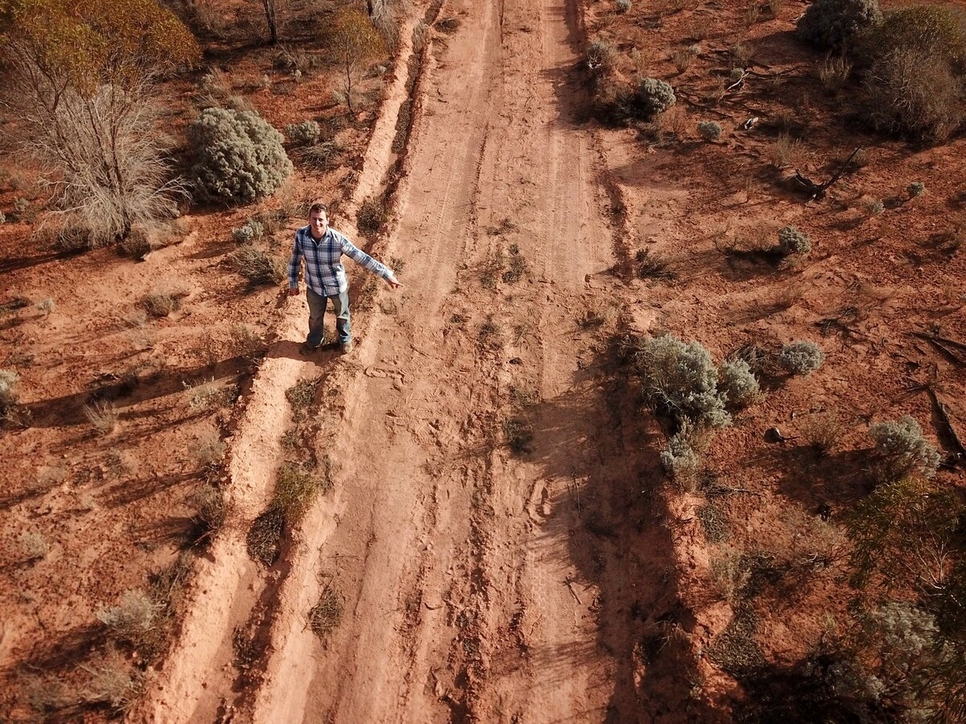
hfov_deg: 67.3
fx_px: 726
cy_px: 362
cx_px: 483
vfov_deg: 53.1
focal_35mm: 26
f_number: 2.2
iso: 400
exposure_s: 1/5000
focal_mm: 4.73
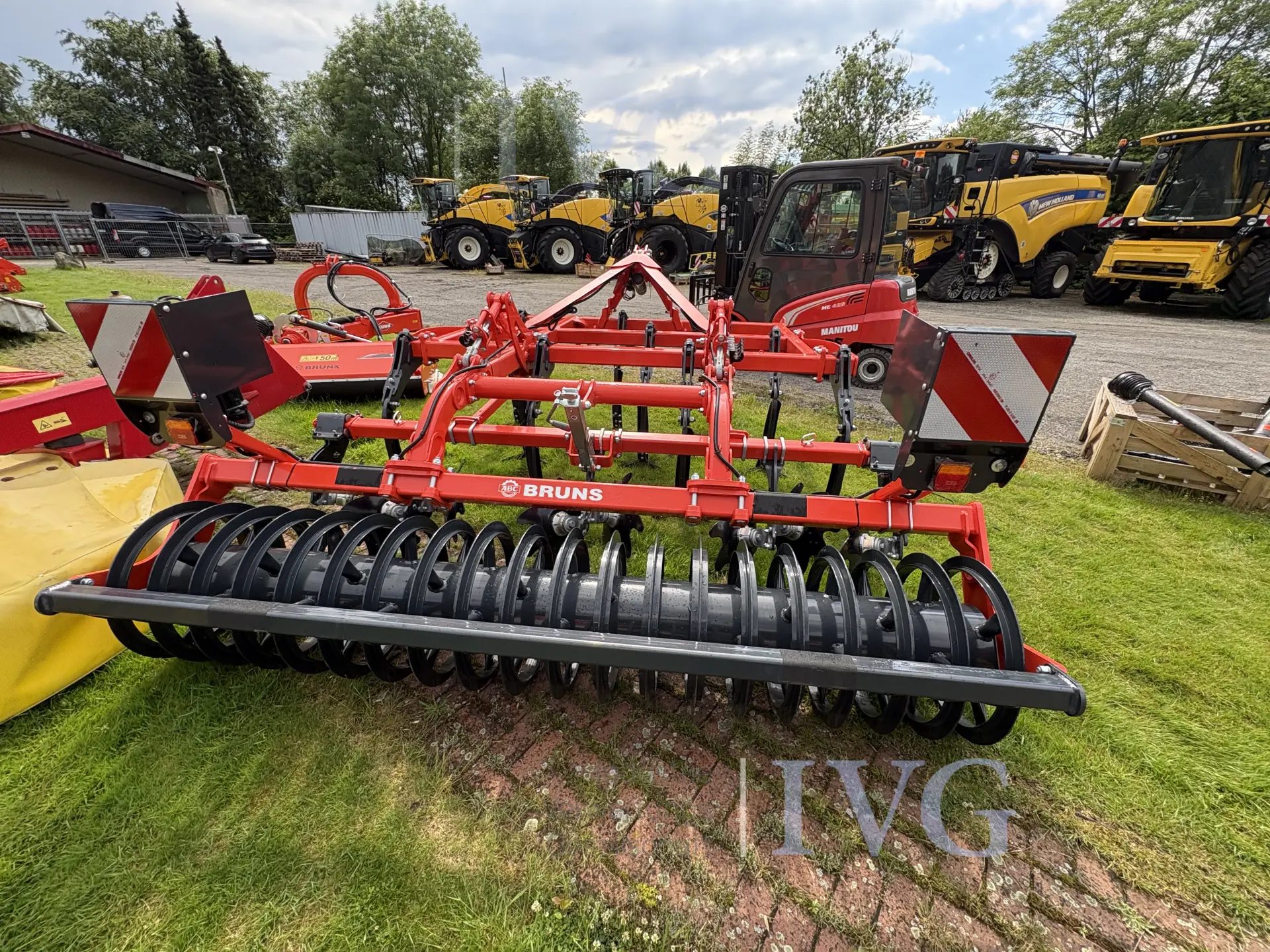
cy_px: 476
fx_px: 514
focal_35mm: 14
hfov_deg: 102.1
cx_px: 635
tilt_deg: -25.9
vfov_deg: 85.7
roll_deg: +0.5
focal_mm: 2.22
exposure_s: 1/615
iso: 64
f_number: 2.2
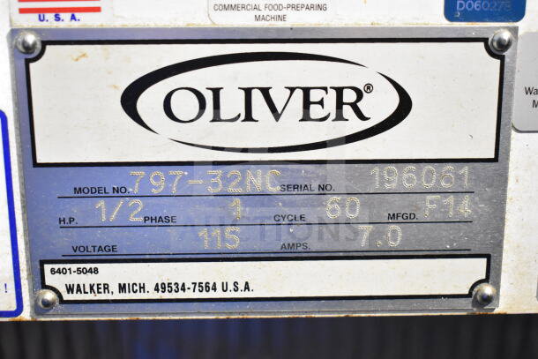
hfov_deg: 38.9
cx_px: 269
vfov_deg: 26.5
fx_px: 762
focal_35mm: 51
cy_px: 180
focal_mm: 34
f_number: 4.5
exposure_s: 1/50
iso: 4500
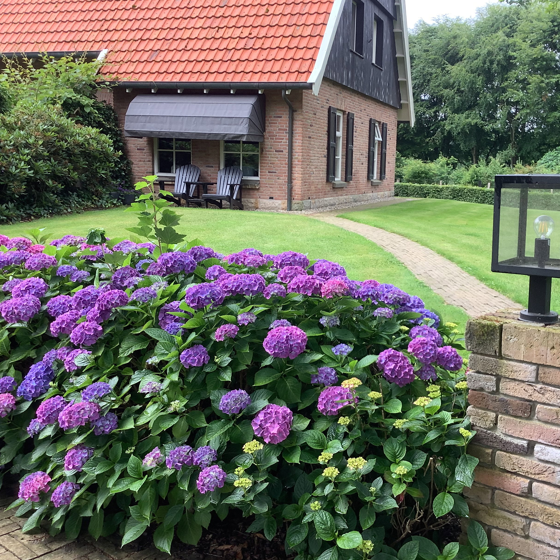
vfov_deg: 44.9
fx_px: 677
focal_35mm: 37
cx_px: 332
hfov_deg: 44.7
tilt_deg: -8.5
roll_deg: -0.9
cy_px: 278
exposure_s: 1/120
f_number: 2.4
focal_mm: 3.3
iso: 50
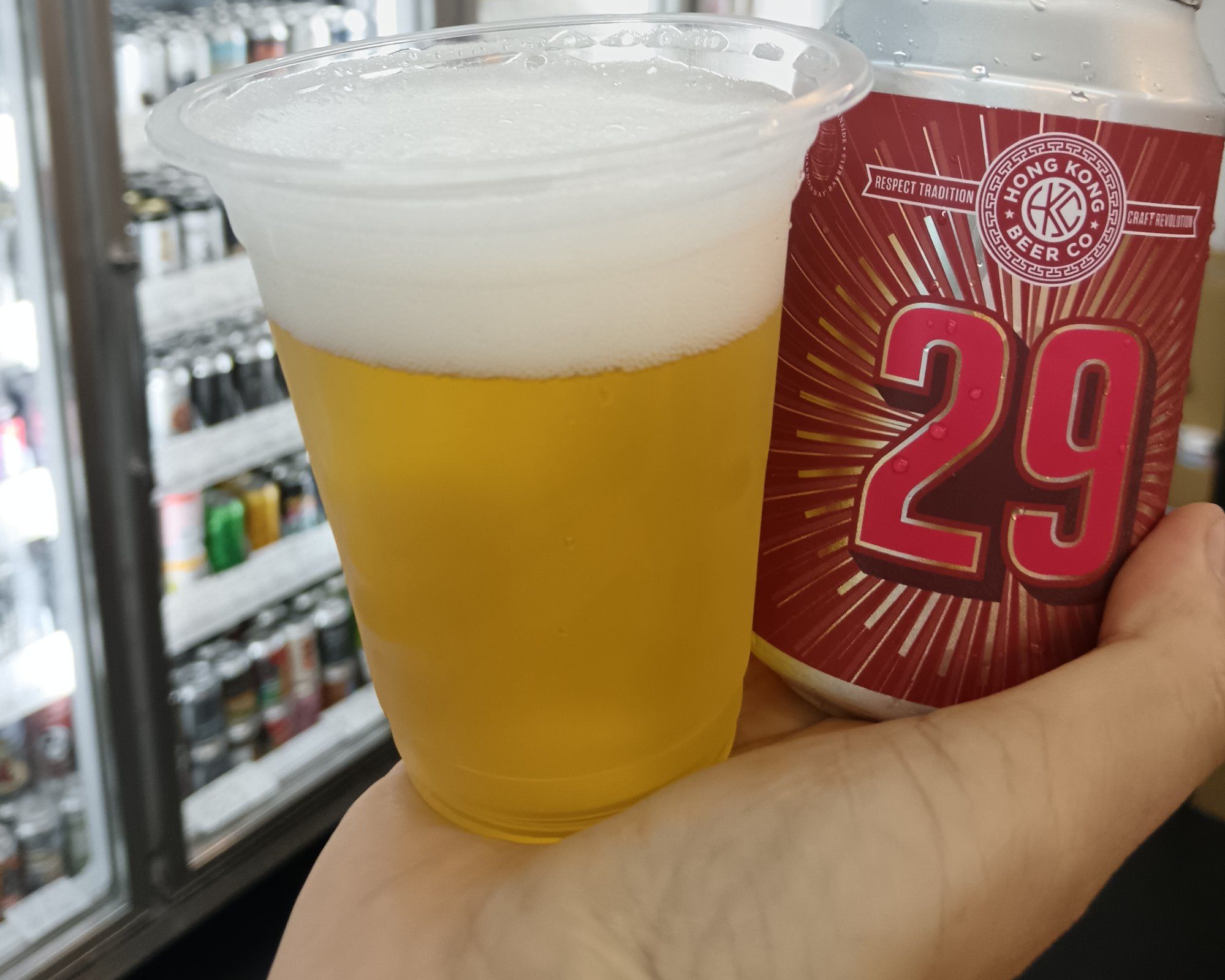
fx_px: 1305
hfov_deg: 50.3
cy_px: 159
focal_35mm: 36
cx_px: 627
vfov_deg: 39.1
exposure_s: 1/50
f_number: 1.9
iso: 653
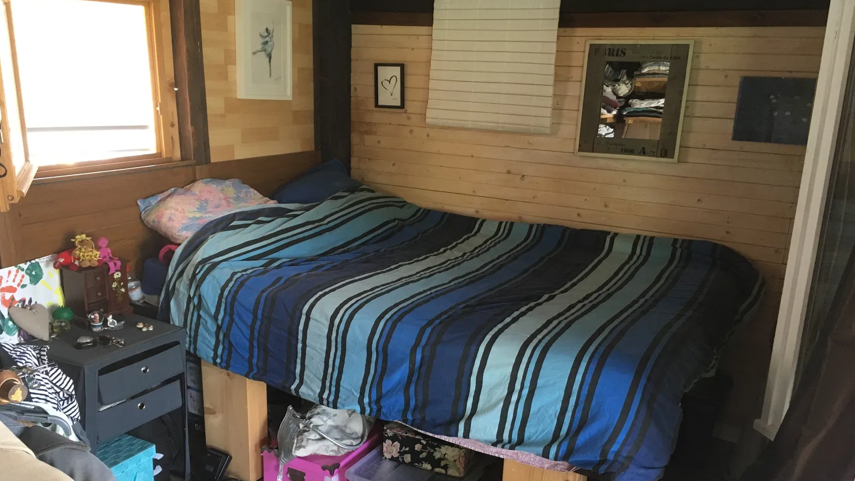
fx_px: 726
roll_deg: -1.5
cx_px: 427
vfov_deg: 36.5
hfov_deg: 61.0
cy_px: 292
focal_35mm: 32
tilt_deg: -16.2
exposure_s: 1/33
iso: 160
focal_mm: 4.15
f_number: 2.2
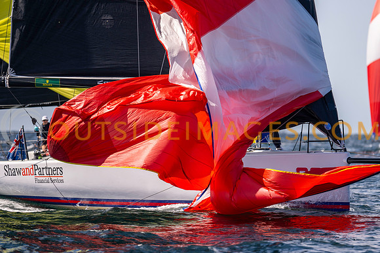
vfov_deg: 3.4
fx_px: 4223
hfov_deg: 5.2
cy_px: 126
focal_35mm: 400
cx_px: 190
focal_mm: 400
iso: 200
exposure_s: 1/1600
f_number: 4.5
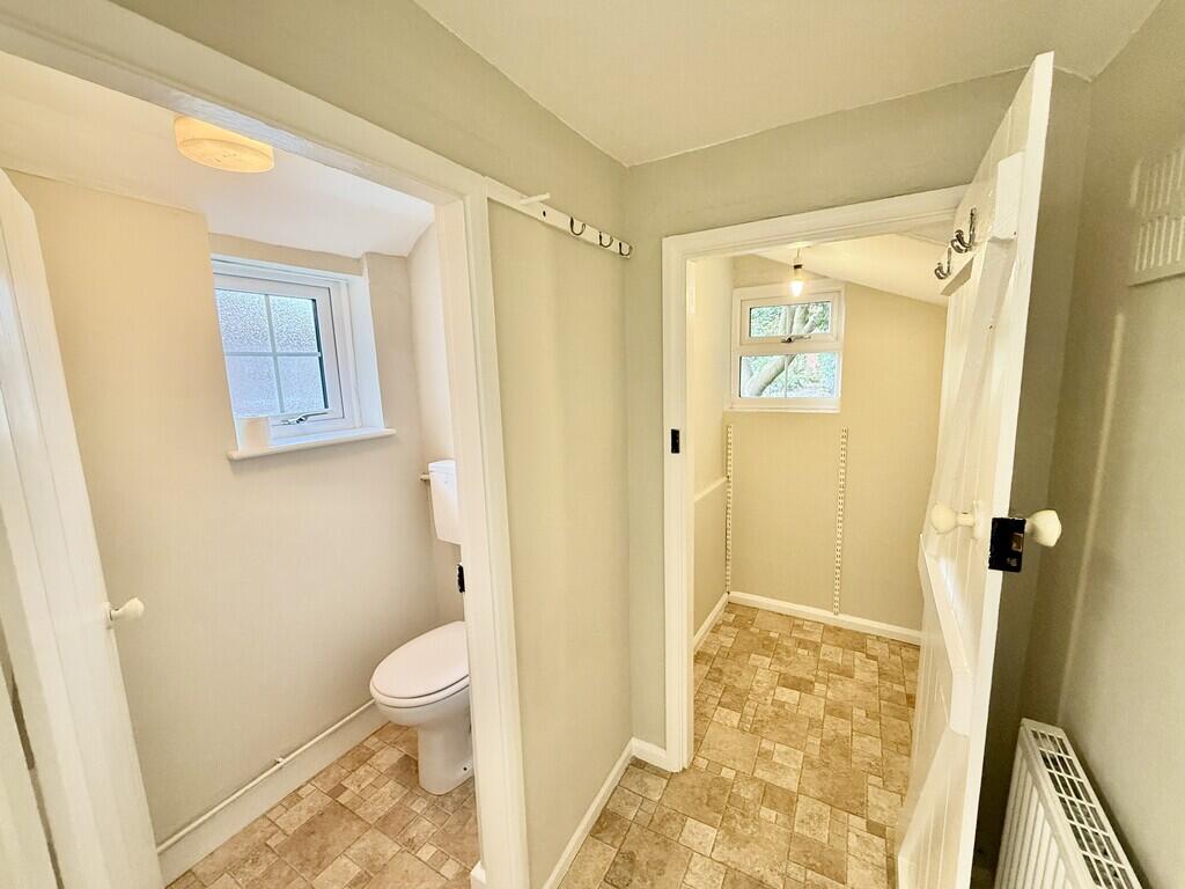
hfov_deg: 102.1
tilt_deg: -8.2
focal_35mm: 14
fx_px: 479
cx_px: 592
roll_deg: +2.6
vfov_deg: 85.7
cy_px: 444
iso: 320
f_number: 2.2
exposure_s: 1/100
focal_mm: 2.22
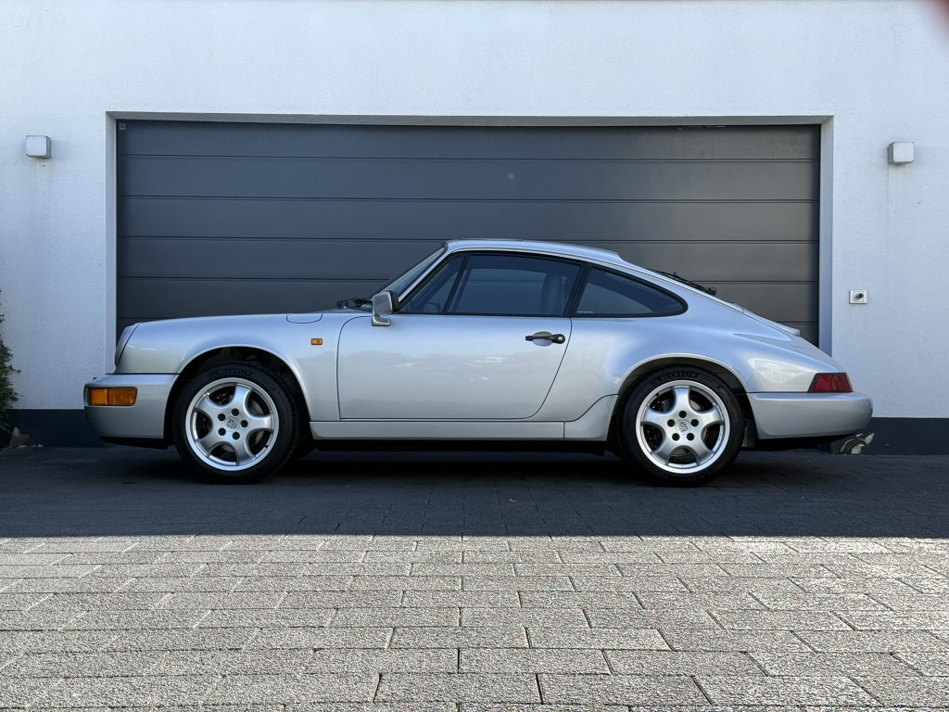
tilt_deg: +1.9
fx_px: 1316
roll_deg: -0.8
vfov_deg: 30.3
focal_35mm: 48
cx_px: 474
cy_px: 356
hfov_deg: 39.7
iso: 100
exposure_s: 1/1575
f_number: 1.78
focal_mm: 6.76
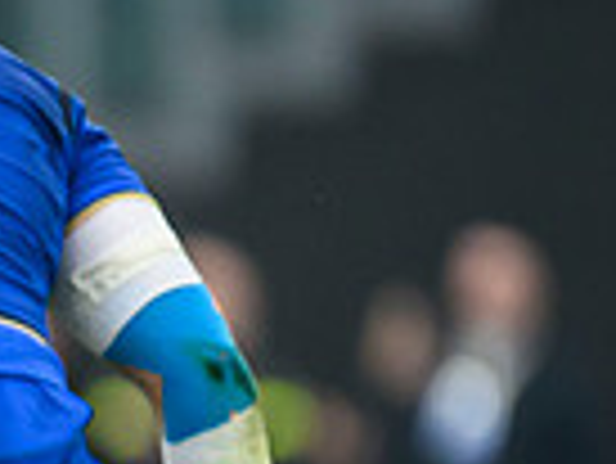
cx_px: -850
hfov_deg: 0.6
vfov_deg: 0.5
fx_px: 57796
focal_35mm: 3245
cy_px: 729
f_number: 4
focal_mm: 560
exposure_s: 1/1250
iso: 2000
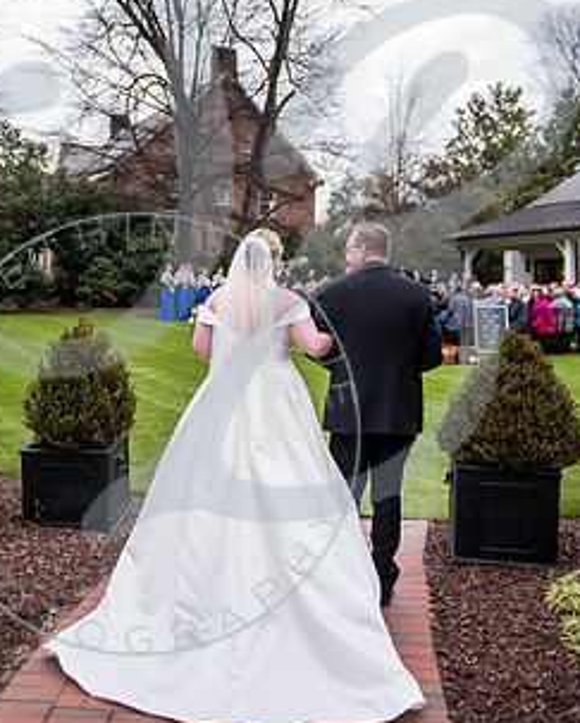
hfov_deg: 38.2
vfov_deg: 46.2
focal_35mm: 39
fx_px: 836
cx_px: 246
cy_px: 253
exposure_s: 1/200
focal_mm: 28
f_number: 2.8
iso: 100
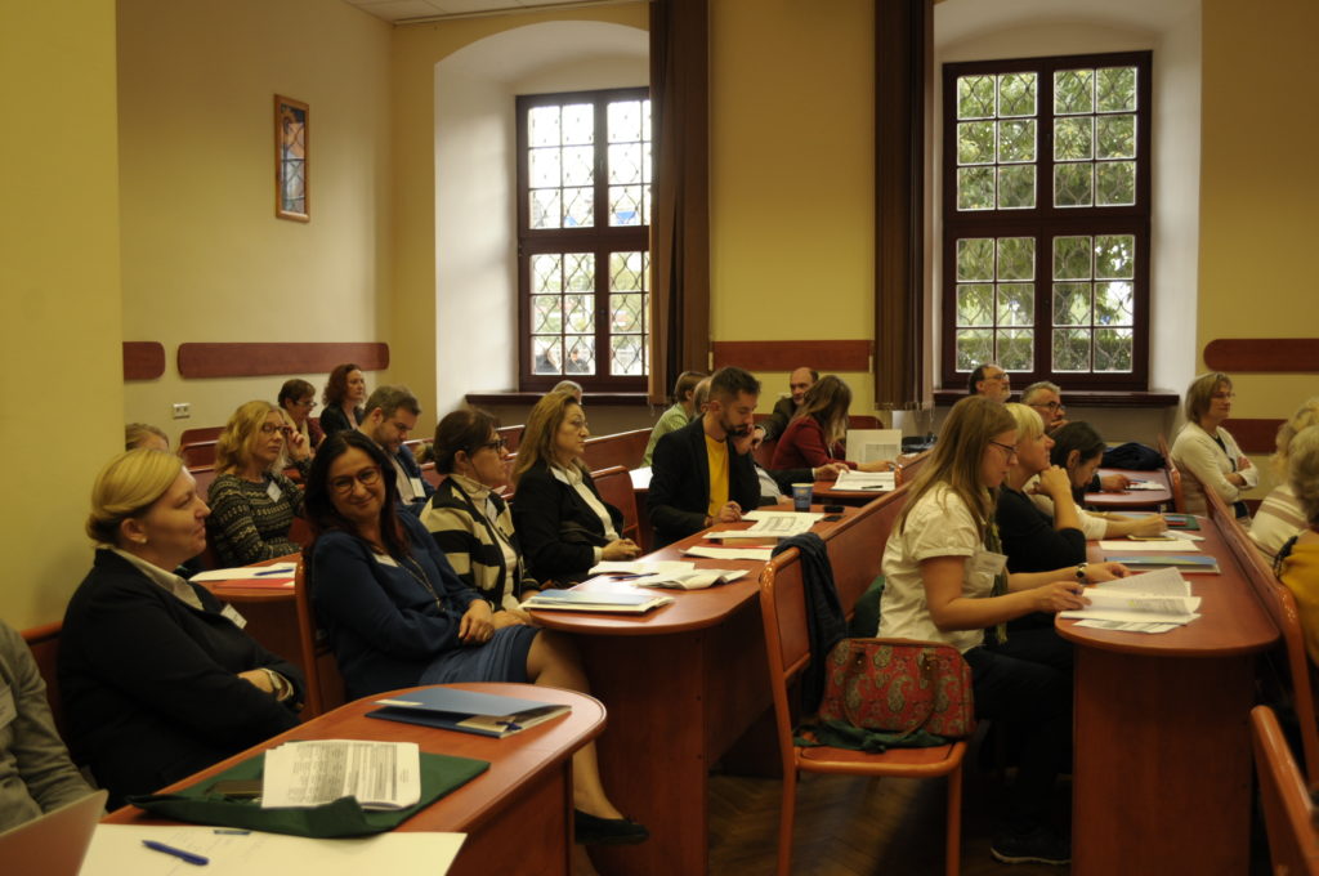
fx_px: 1317
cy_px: 438
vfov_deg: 36.8
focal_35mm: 36
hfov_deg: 53.2
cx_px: 660
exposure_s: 1/45
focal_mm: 24
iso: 320
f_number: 4
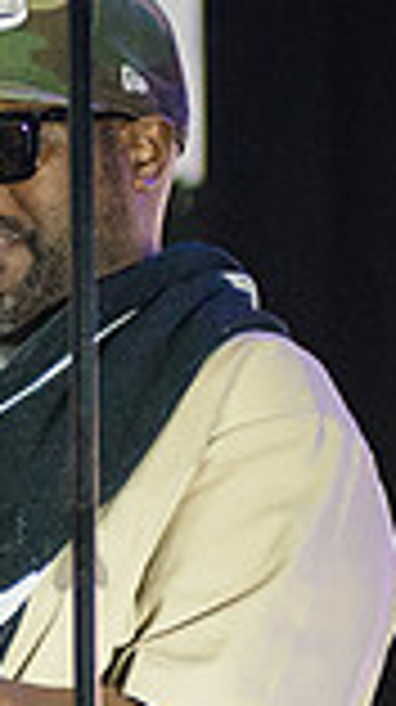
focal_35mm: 417
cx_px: -362
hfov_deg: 2.9
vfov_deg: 5.2
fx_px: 7805
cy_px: 504
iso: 3200
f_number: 3.5
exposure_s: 1/500
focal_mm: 80
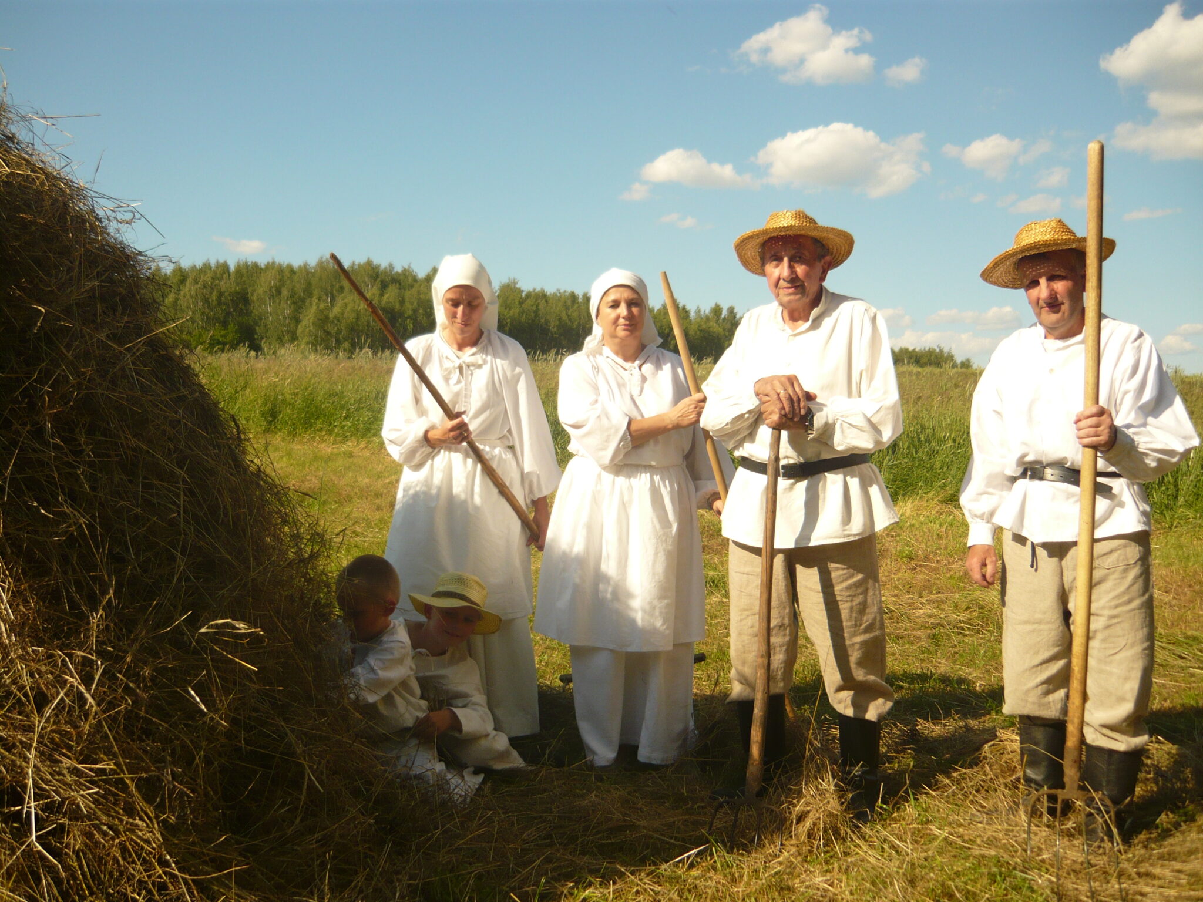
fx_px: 1147
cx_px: 602
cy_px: 451
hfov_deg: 55.4
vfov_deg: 42.9
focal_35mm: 33
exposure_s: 1/200
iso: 100
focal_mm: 5.5
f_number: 8
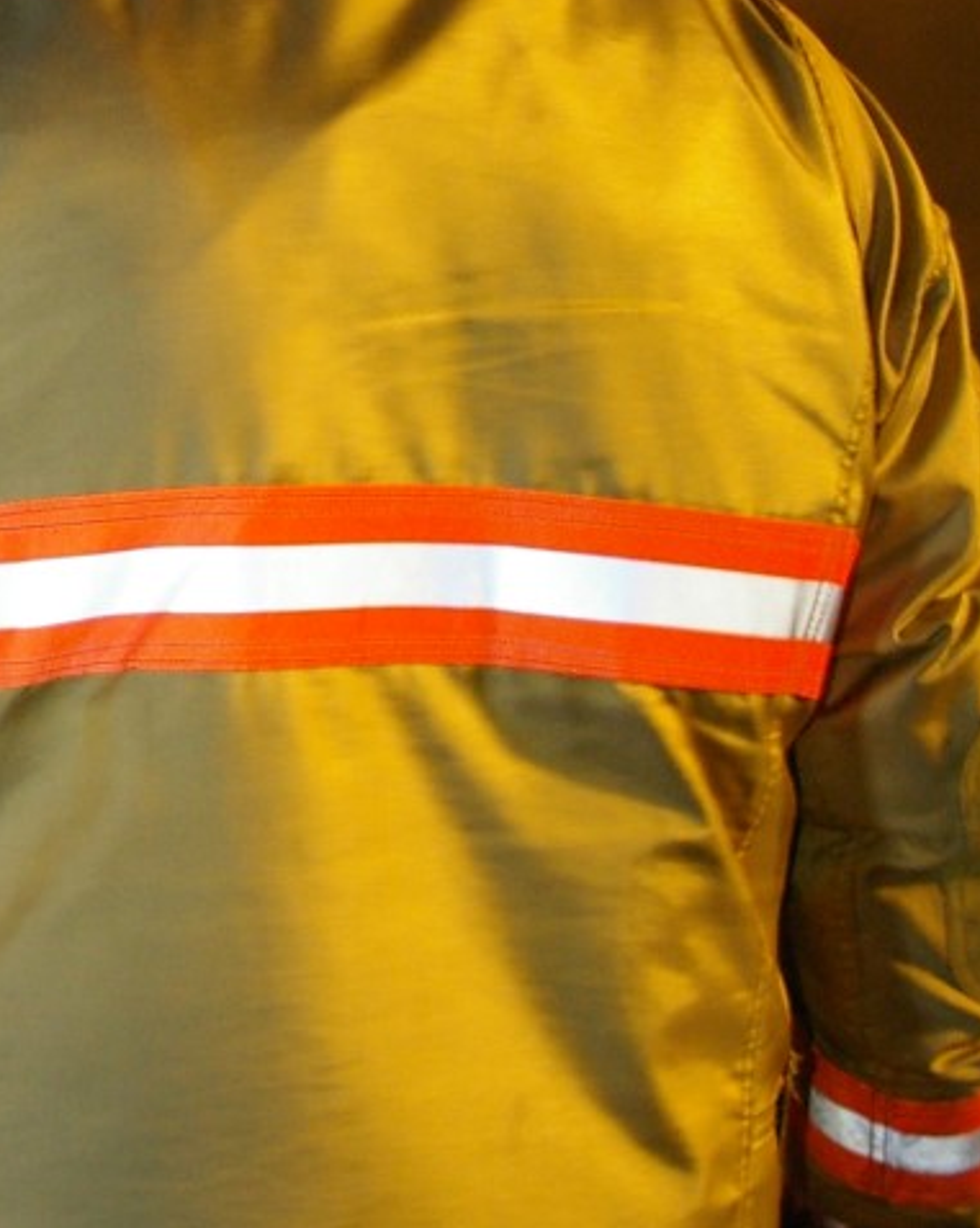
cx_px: -360
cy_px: 237
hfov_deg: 10.1
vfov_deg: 12.9
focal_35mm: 149
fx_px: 5393
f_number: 4
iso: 800
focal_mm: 31
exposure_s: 1/30
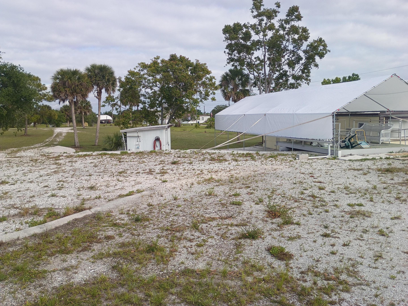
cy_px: 153
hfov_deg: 61.7
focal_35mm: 29
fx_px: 342
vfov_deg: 48.2
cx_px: 204
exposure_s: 1/786
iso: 100
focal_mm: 4.27
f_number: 1.8
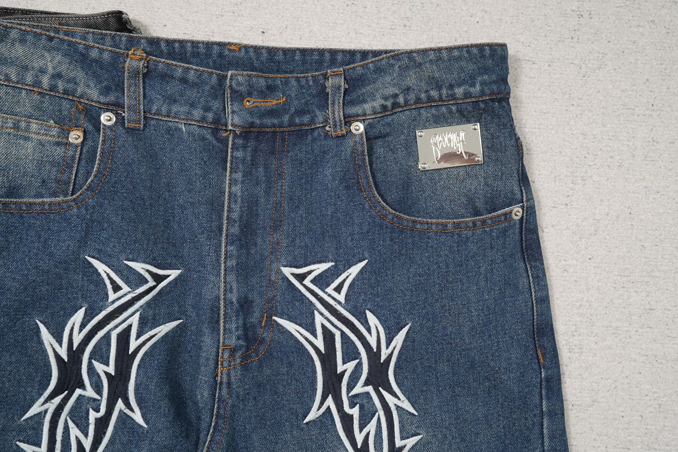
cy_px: 226
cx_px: 339
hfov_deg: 54.4
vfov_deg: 37.9
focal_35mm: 35
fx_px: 659
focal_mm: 35
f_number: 10
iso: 1600
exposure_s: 1/100
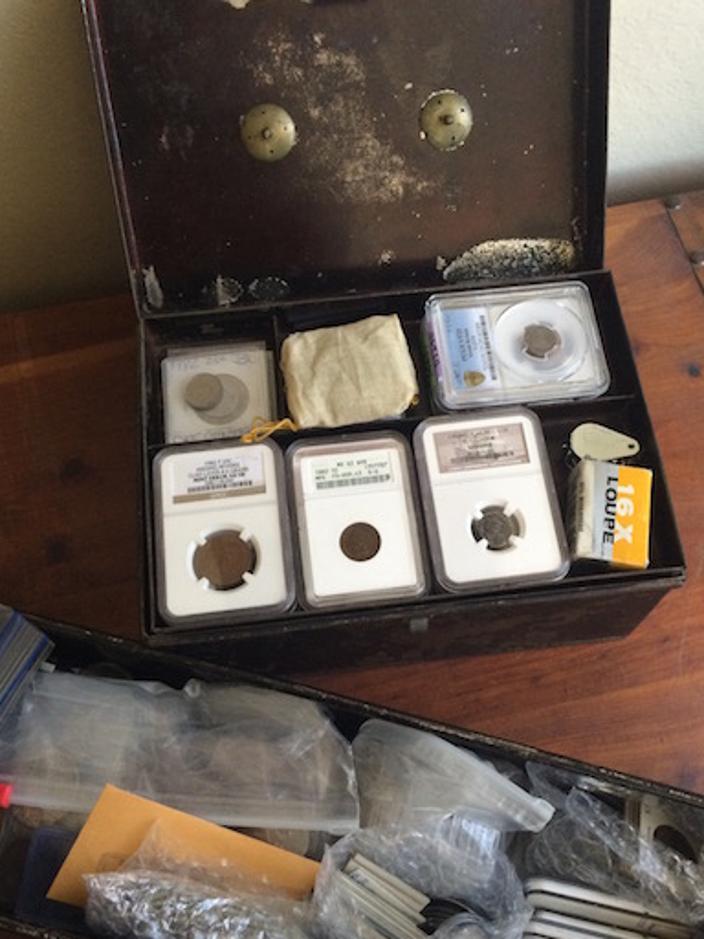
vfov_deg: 53.9
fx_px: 922
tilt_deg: -67.5
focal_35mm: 34
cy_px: 490
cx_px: 372
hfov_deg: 41.8
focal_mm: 4.15
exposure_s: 1/30
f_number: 2.2
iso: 200
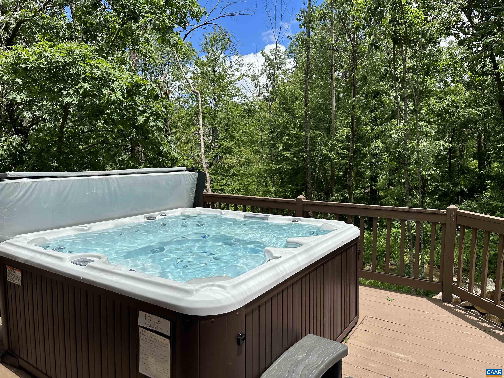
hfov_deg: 71.6
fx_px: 349
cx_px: 252
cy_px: 189
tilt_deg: -5.1
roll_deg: +0.4
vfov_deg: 56.8
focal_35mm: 24
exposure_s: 1/5848
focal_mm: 6.86
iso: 80
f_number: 1.78
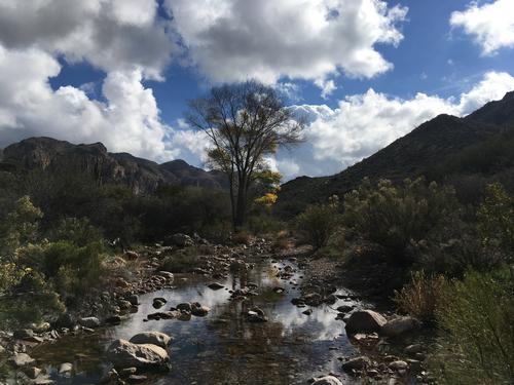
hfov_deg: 61.7
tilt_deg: +3.5
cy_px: 192
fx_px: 431
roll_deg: +2.3
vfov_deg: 48.2
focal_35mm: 29
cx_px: 257
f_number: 2.2
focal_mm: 4.15
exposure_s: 1/3663
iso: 25
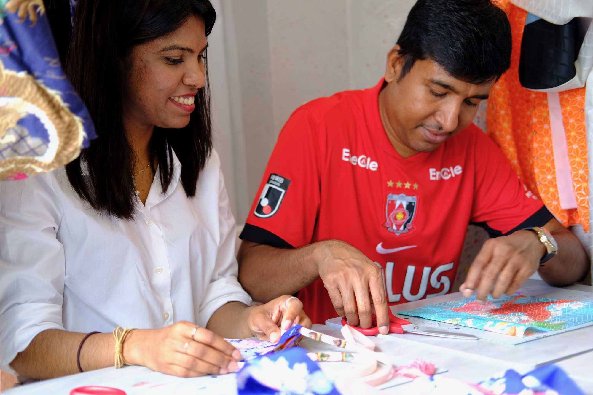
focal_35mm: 53
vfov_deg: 25.5
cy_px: 198
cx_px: 296
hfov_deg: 37.5
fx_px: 873
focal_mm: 35
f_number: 2
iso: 200
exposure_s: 1/125
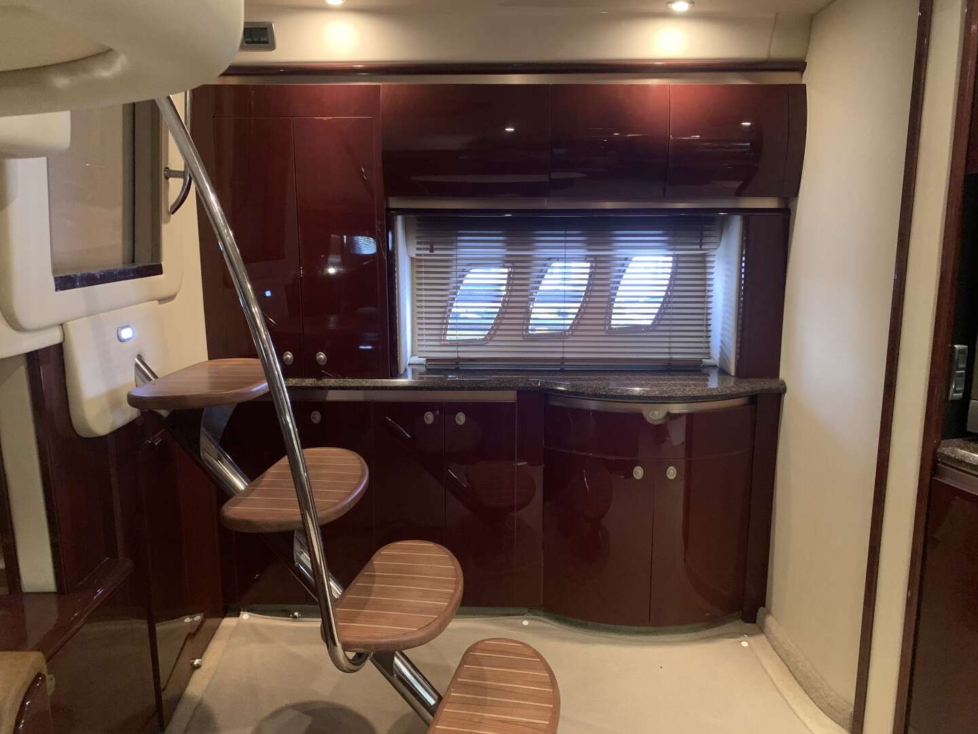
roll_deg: -0.9
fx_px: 735
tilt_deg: -12.0
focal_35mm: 26
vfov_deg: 53.1
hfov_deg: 67.3
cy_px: 367
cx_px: 489
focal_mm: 4.25
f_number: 1.8
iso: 800
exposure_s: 1/30
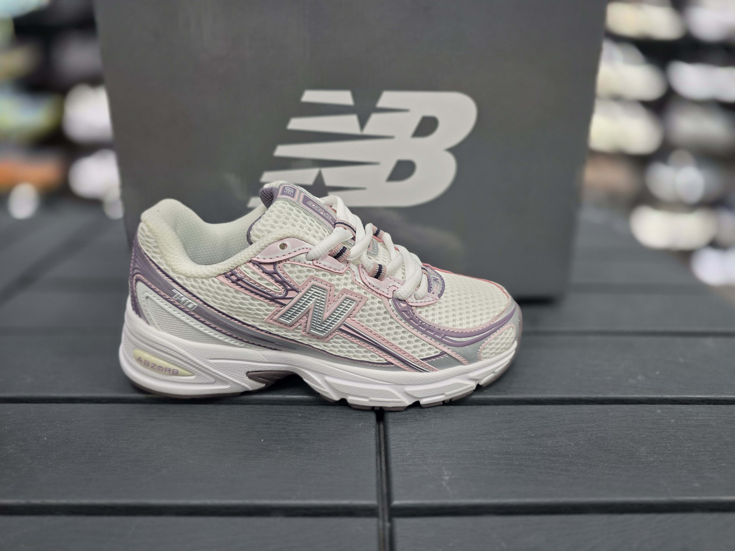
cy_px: 276
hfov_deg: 73.9
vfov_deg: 58.9
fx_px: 488
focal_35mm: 23
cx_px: 368
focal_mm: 6.3
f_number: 1.7
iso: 160
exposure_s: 1/100
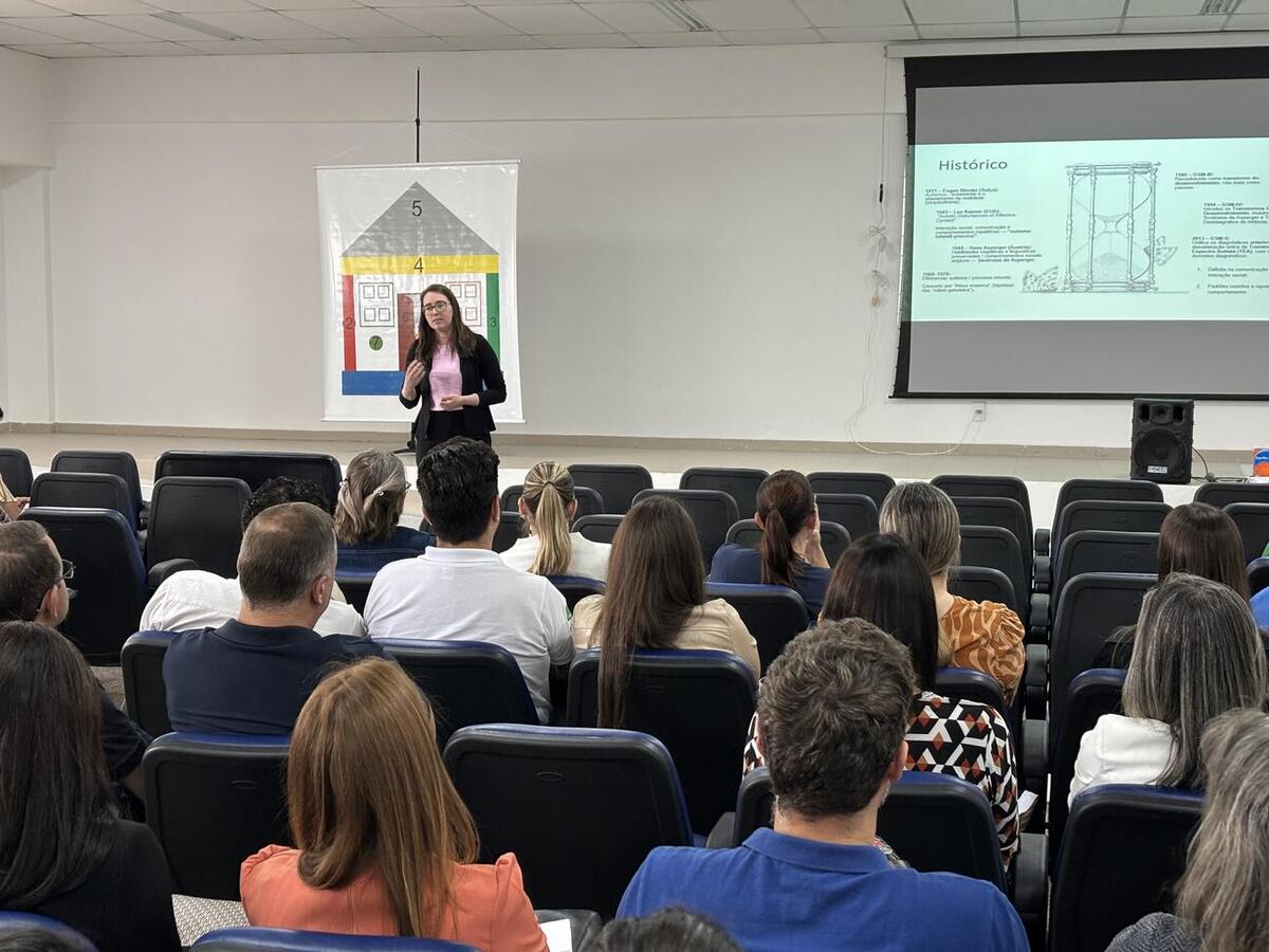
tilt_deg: -5.7
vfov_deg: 28.0
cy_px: 476
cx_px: 634
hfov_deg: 36.8
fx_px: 1906
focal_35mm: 52
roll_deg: -0.3
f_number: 1.6
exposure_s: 1/60
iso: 125
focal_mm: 5.96
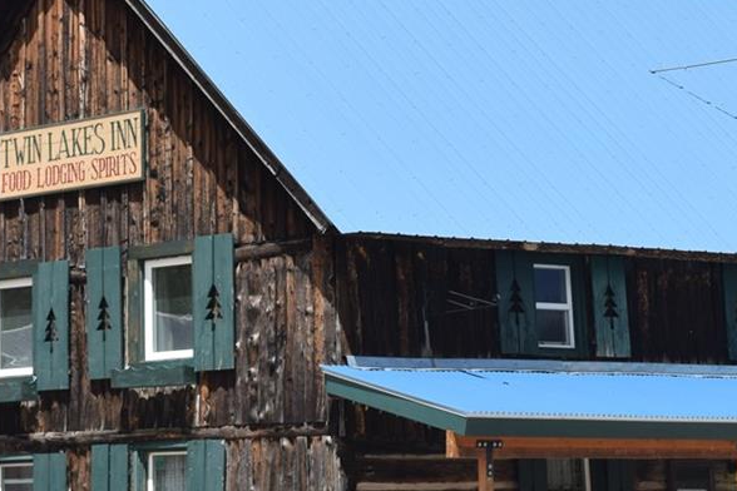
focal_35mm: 155
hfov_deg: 13.2
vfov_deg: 8.8
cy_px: 137
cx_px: 526
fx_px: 3173
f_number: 10
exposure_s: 1/400
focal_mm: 38
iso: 200
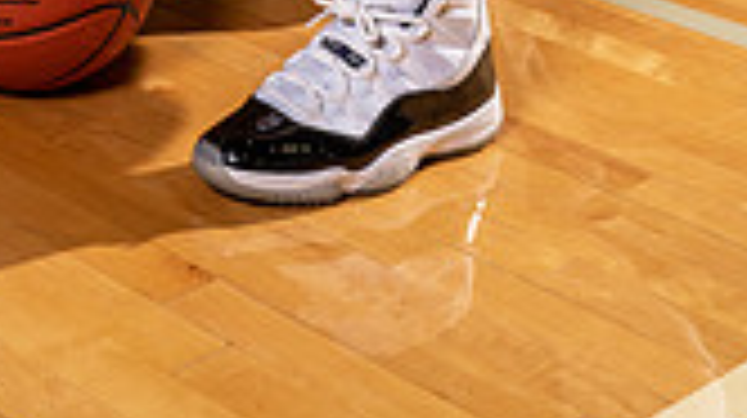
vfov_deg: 10.1
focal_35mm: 108
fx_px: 2137
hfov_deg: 19.8
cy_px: -485
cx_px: 284
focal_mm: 38
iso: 800
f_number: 8
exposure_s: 1/250
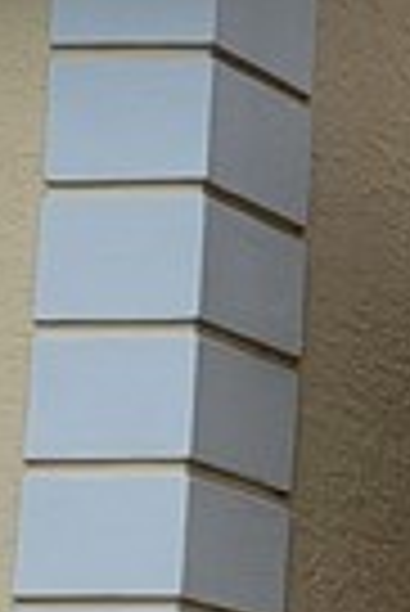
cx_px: 2185
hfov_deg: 5.3
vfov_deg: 10.6
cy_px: 914
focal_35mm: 188
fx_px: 3203
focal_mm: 6.7
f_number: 1.8
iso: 16
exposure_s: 1/430
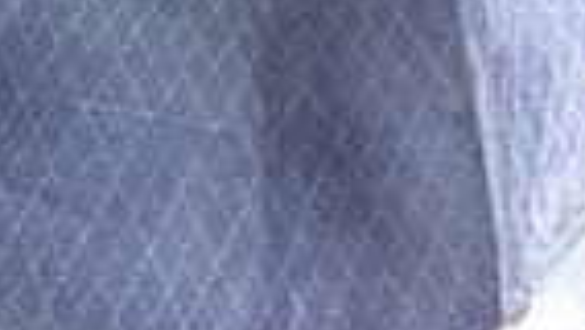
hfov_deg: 18.2
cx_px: -169
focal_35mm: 110
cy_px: -252
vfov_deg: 10.4
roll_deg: +21.0
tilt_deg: -44.5
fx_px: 1707
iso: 320
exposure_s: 1/17
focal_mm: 4.15
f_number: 2.2
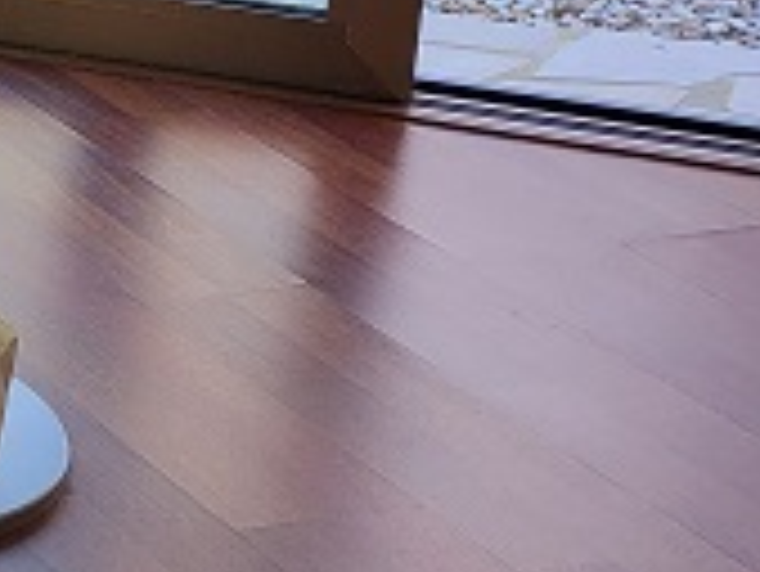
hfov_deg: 12.8
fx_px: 2702
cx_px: -994
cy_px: -216
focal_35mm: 123
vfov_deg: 11.7
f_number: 1.8
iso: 40
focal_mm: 5.4
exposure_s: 1/121
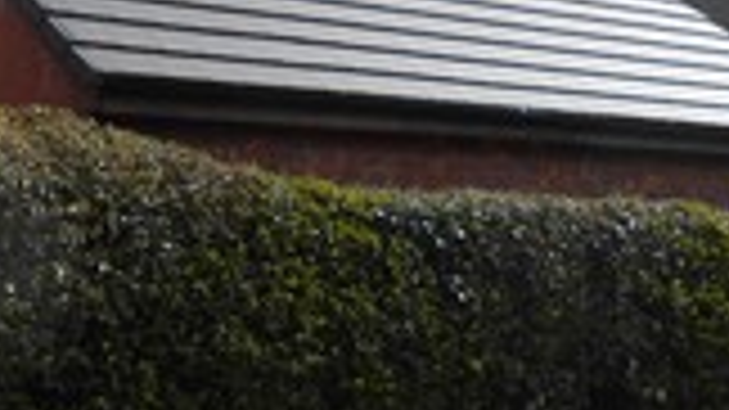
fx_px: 1353
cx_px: 140
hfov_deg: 29.4
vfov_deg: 17.2
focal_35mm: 70
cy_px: 203
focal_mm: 4.6
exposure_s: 1/1000
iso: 80
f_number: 3.5
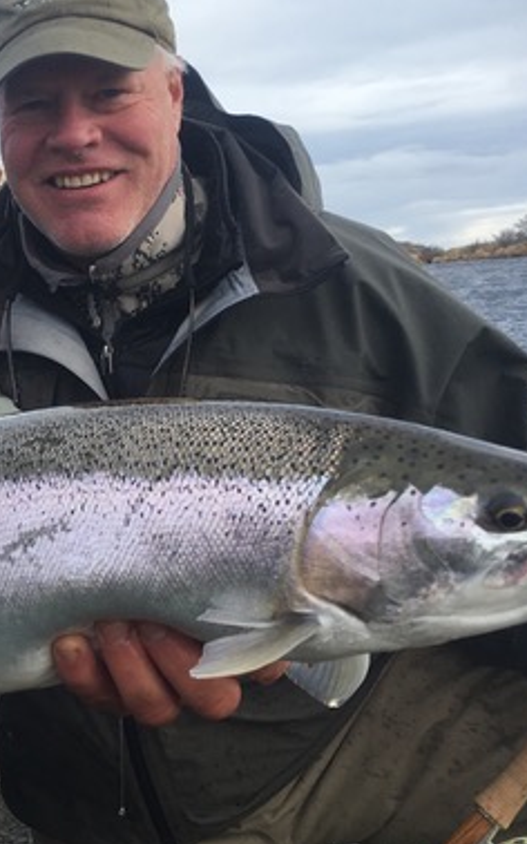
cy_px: 411
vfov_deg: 38.9
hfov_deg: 23.7
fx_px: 1196
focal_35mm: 52
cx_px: -13
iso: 25
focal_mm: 4.15
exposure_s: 1/587
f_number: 2.2
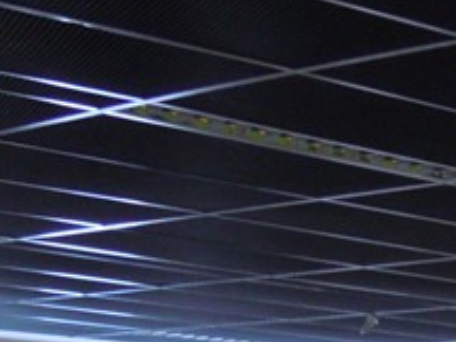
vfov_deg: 9.4
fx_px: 1950
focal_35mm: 148
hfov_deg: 12.4
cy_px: 659
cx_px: 756
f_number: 2.8
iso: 400
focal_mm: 5.7
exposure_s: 1/25
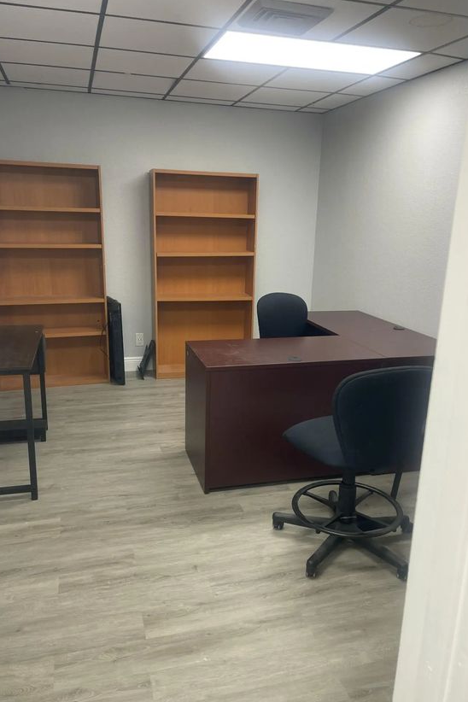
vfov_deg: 67.4
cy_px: 356
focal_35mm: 27
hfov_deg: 47.9
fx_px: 526
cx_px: 232
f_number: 1.6
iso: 64
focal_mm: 5.1
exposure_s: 1/60
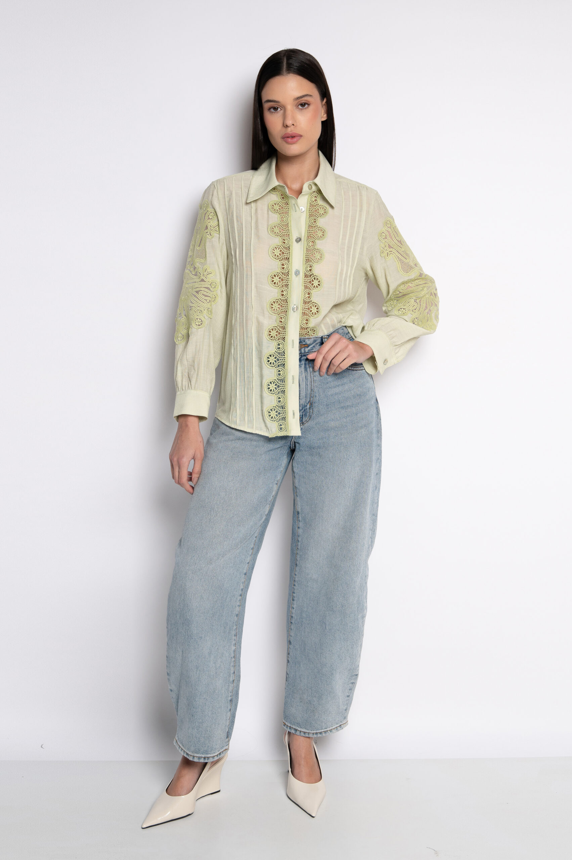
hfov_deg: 31.8
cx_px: 286
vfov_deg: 46.4
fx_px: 1002
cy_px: 430
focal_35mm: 42
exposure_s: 1/125
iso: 320
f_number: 5
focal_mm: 42
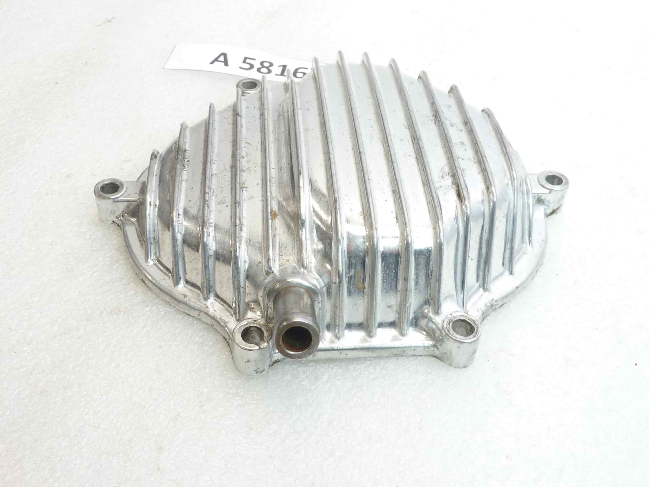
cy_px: 244
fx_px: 712
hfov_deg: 49.0
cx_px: 324
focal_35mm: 38
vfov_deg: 37.7
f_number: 3.3
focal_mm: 4.4
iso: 80
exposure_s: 1/15
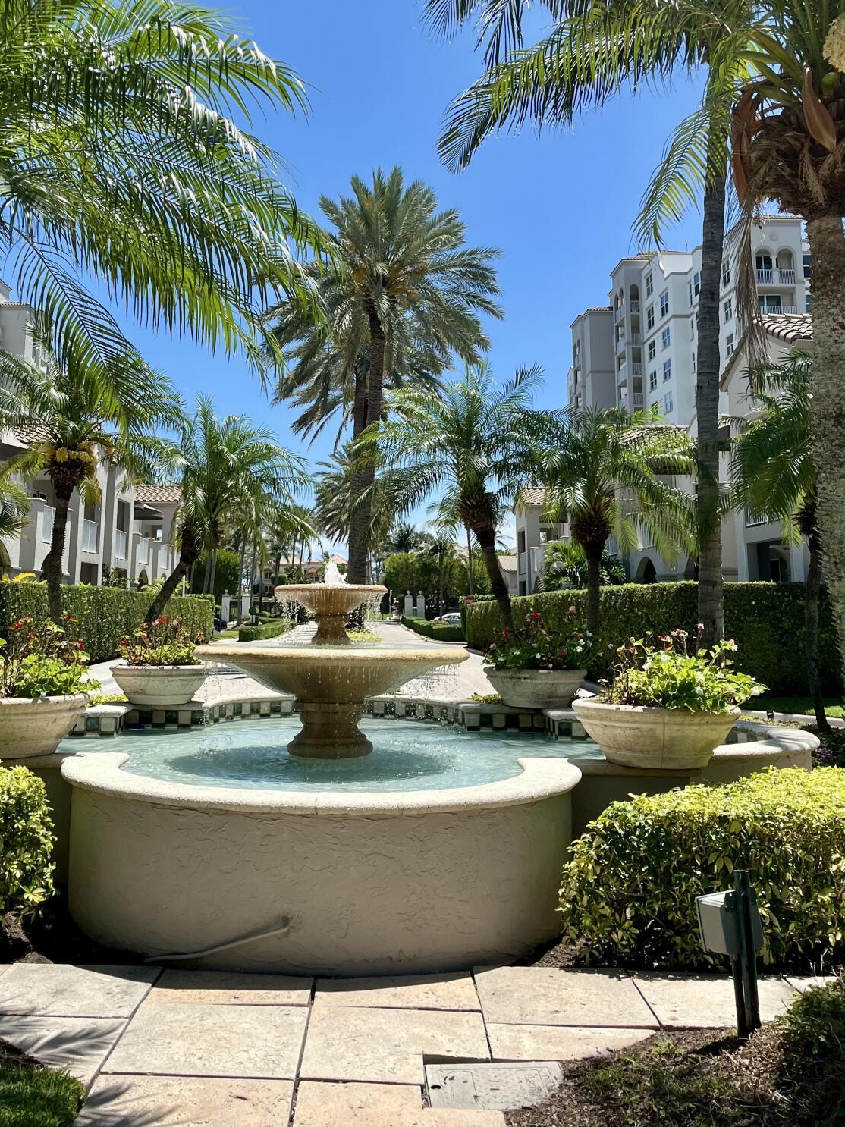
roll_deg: -0.1
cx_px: 339
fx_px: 1139
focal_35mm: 35
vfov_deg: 51.9
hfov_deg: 40.5
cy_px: 397
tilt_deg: +10.6
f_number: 1.6
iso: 50
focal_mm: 5.1
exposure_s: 1/3215
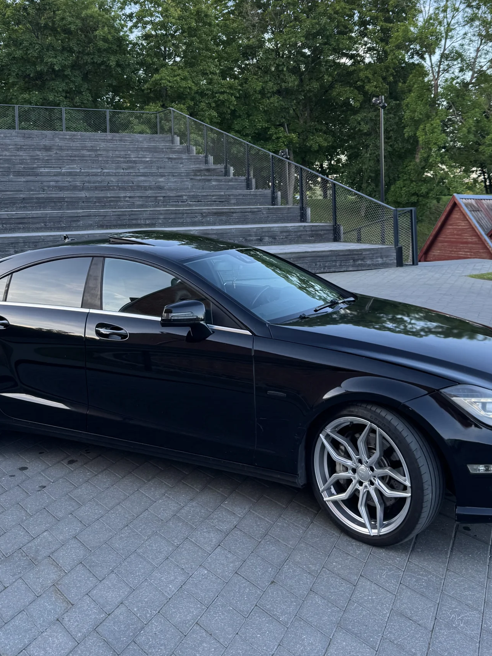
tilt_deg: +2.5
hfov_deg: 39.6
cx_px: 226
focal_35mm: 36
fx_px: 682
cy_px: 190
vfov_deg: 49.9
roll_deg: +0.0
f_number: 1.78
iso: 64
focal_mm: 6.76
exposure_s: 1/188
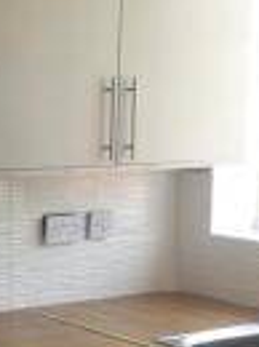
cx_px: 11
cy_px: 274
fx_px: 1181
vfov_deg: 16.6
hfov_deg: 12.4
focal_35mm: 118
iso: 64
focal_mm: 4.28
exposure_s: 1/243
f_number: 2.4
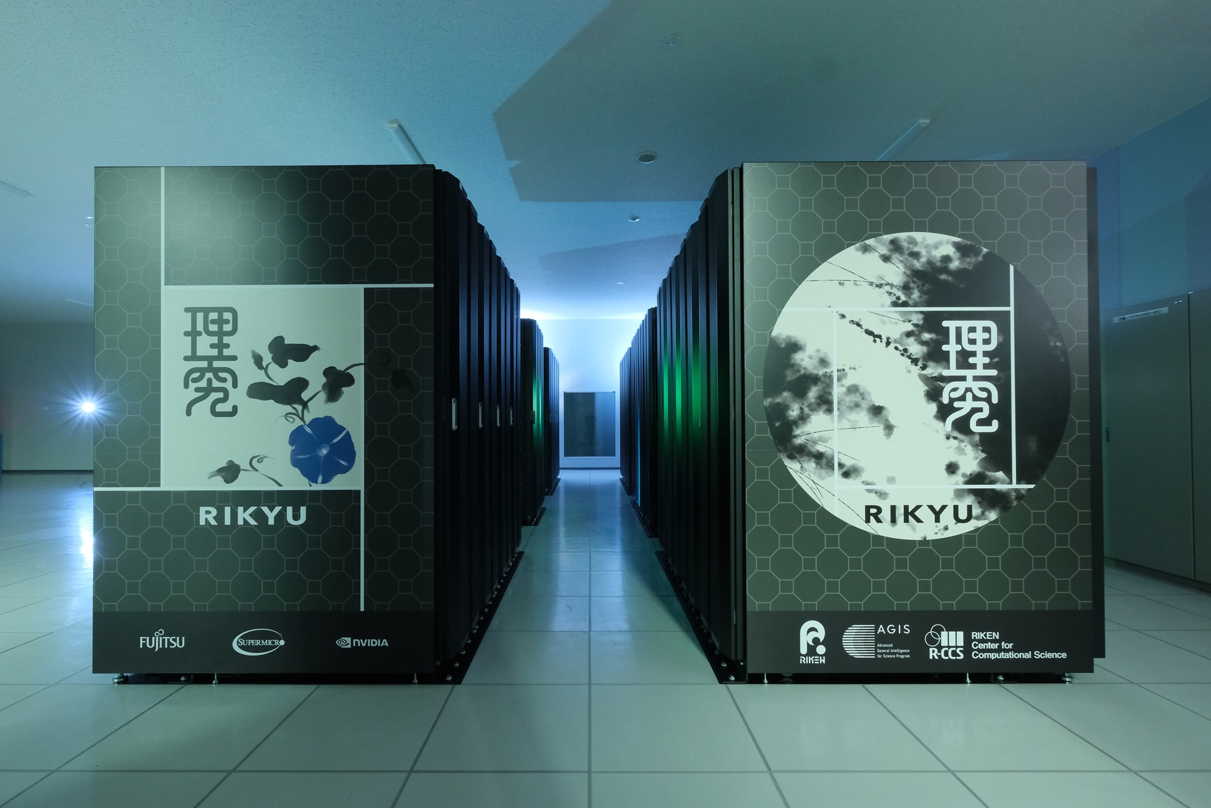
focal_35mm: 15
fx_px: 505
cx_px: 606
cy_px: 404
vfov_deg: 77.3
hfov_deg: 100.4
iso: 2000
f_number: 7.1
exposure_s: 1/8
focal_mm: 10
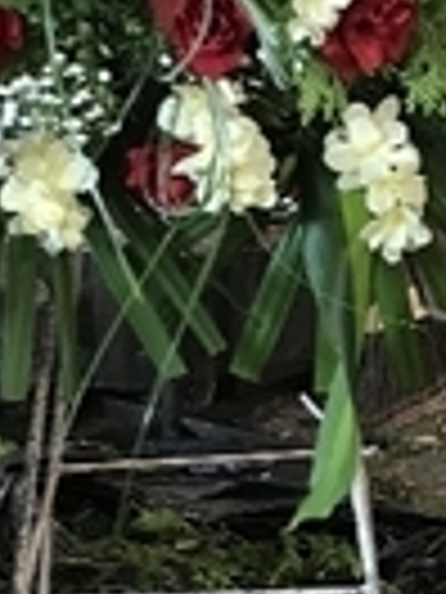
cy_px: 216
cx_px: 315
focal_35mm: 127
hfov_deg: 11.7
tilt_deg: -11.4
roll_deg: -1.6
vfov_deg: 15.5
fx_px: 2182
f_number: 1.8
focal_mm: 3.99
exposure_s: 1/17
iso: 40
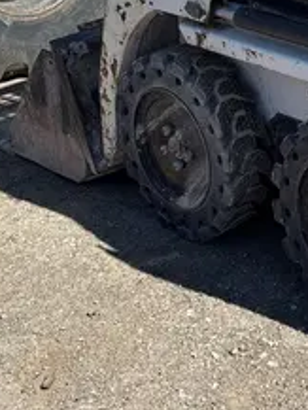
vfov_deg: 21.0
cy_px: -54
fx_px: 1043
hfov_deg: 16.1
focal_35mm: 88
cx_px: 370
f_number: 1.6
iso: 50
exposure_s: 1/2398
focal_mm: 5.96
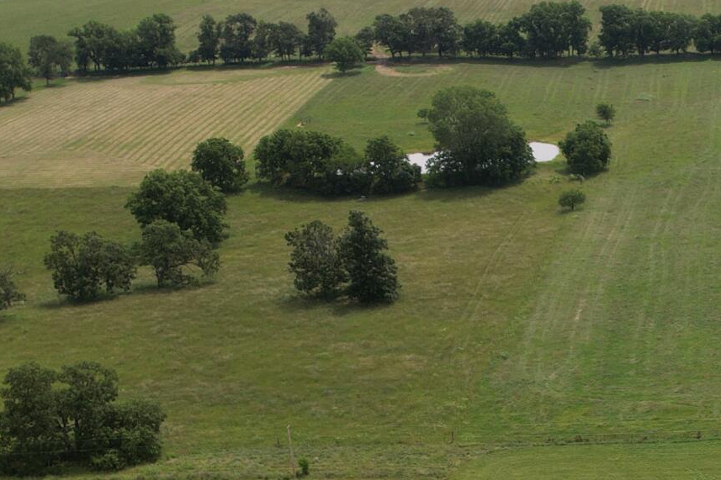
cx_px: 708
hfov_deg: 25.2
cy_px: 568
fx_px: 1542
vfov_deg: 17.0
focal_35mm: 77
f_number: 2.8
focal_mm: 8.38
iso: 100
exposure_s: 1/250
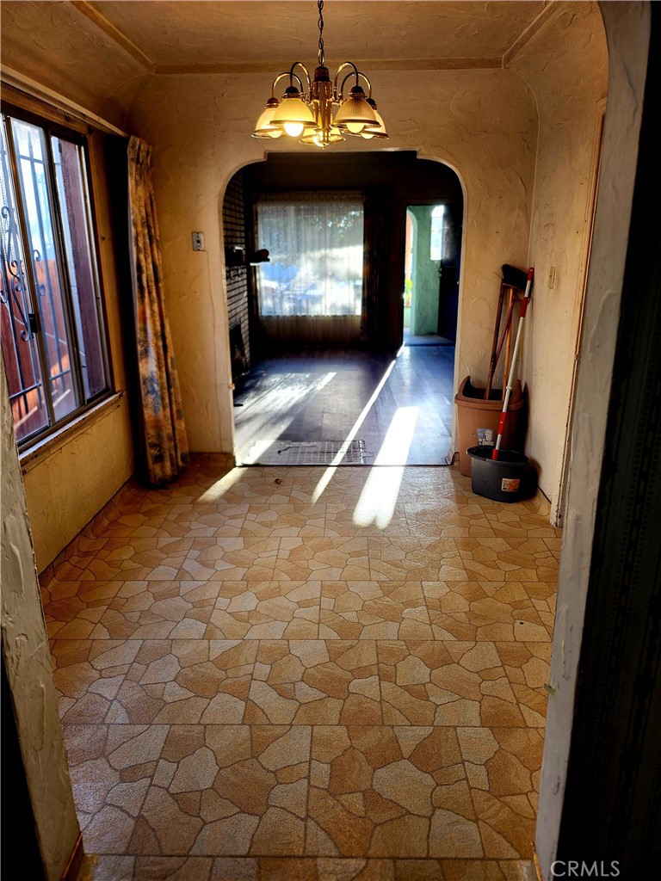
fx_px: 611
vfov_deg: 71.6
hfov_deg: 56.8
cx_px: 330
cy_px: 440
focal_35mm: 24
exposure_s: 1/120
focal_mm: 5
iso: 64
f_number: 1.8
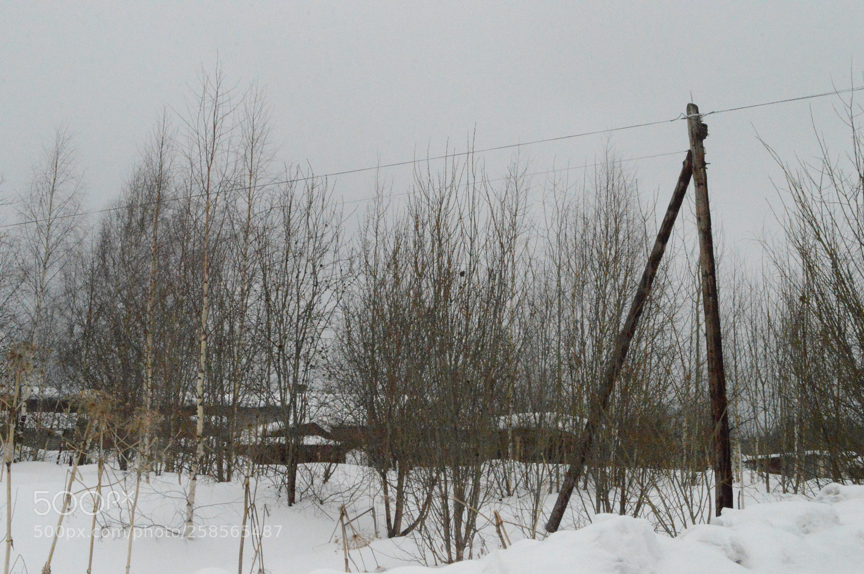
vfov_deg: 31.8
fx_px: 1007
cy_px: 287
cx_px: 432
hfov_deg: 46.4
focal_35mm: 42
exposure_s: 1/4000
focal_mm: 28
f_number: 22
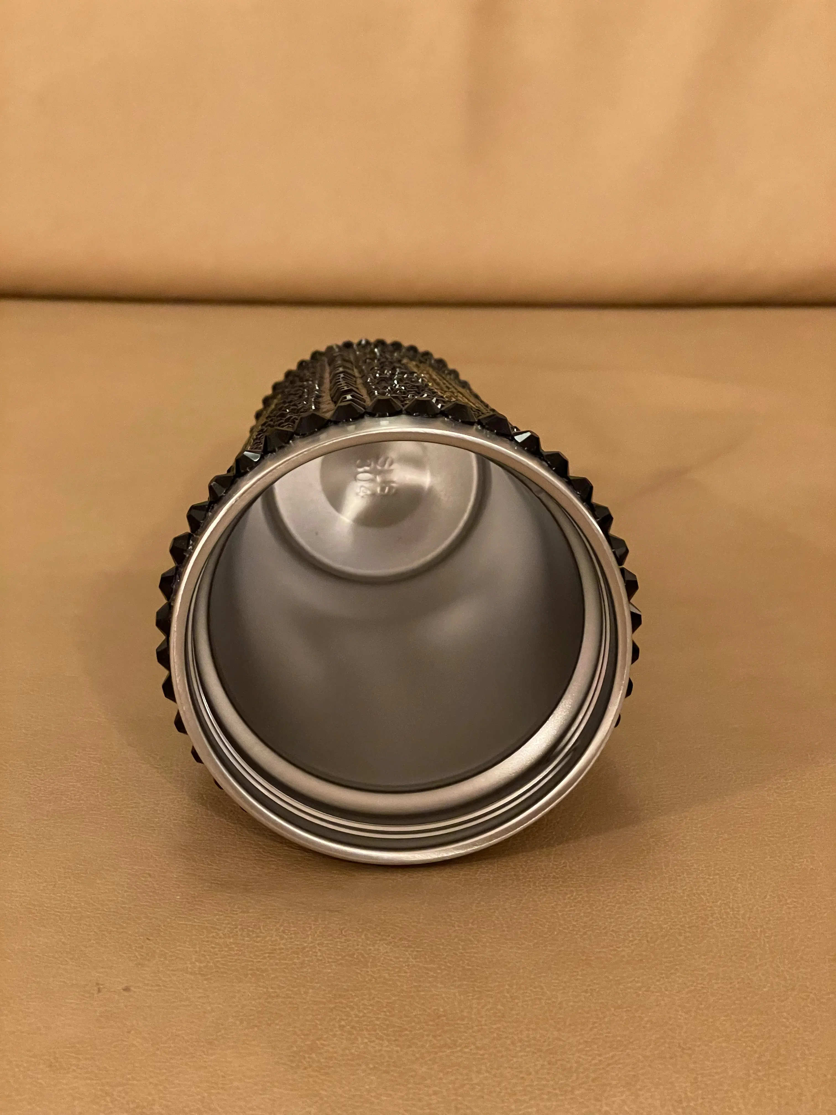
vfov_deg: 36.8
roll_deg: +1.2
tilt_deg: -21.4
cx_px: 418
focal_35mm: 52
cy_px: 558
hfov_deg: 28.0
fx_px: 1674
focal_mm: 6
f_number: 2
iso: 500
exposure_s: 1/50
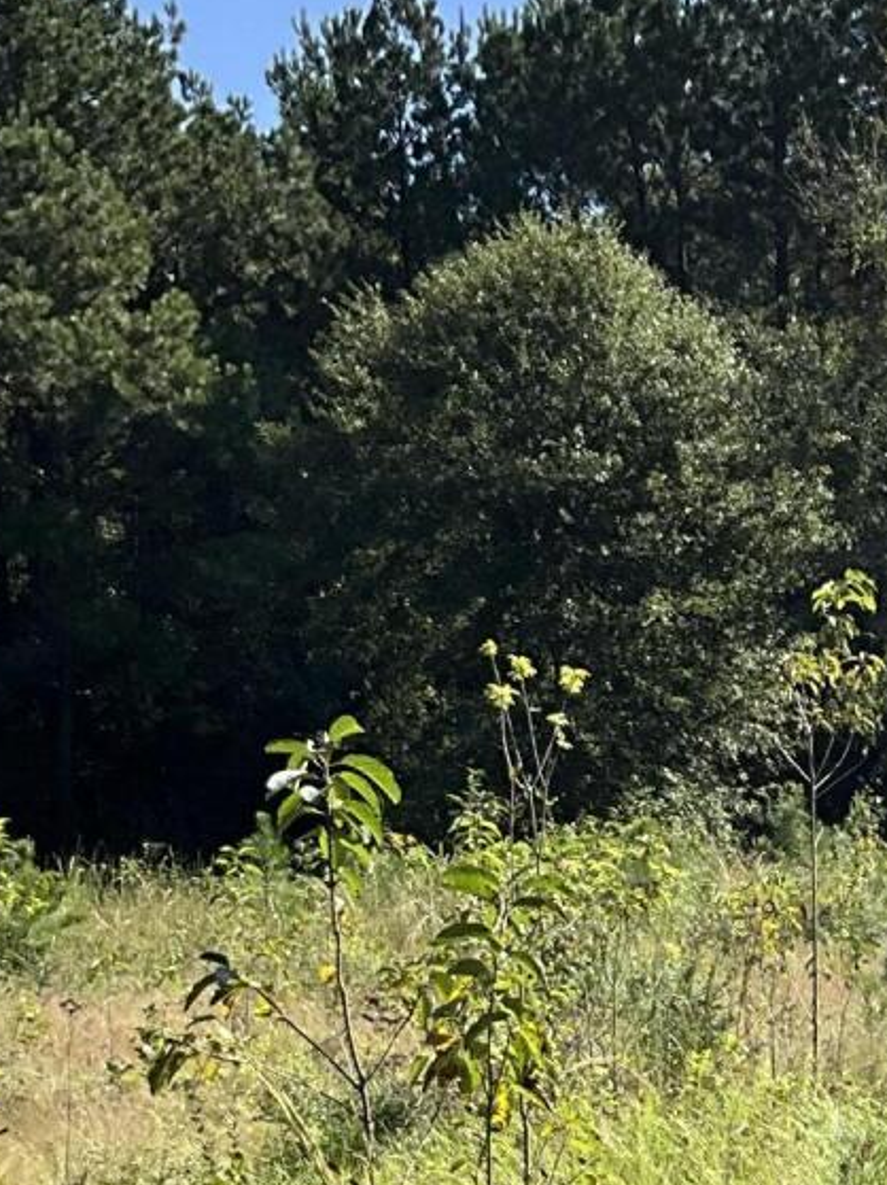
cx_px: 949
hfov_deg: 13.9
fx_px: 3556
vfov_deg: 18.0
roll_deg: +0.7
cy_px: 1429
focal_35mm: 104
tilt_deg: -8.8
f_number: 1.8
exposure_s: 1/1121
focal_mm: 3
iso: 25
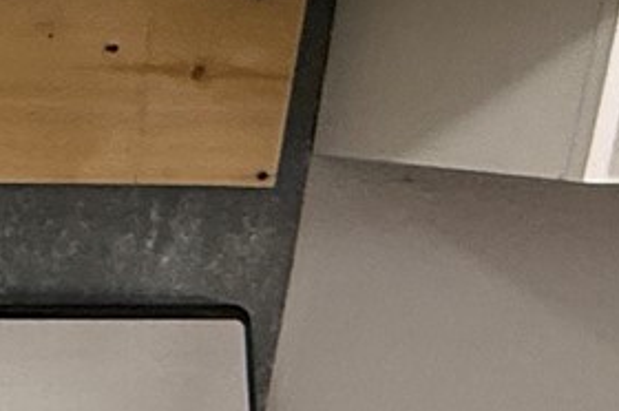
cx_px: -959
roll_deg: -1.0
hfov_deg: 13.4
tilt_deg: -11.5
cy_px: 378
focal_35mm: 100
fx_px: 1717
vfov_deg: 13.5
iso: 400
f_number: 2.2
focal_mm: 2.22
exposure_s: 1/60
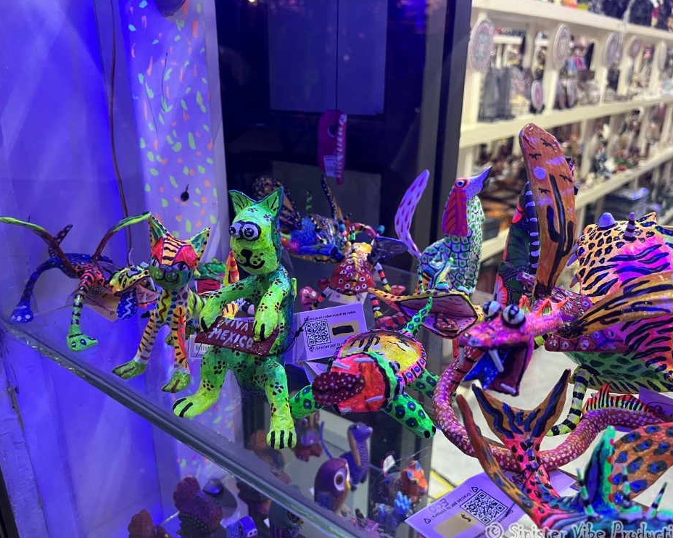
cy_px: 276
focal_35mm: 28
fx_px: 558
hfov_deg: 62.2
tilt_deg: -20.6
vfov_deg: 51.5
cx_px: 339
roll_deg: -1.6
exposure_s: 1/60
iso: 320
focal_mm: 5.1
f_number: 1.6
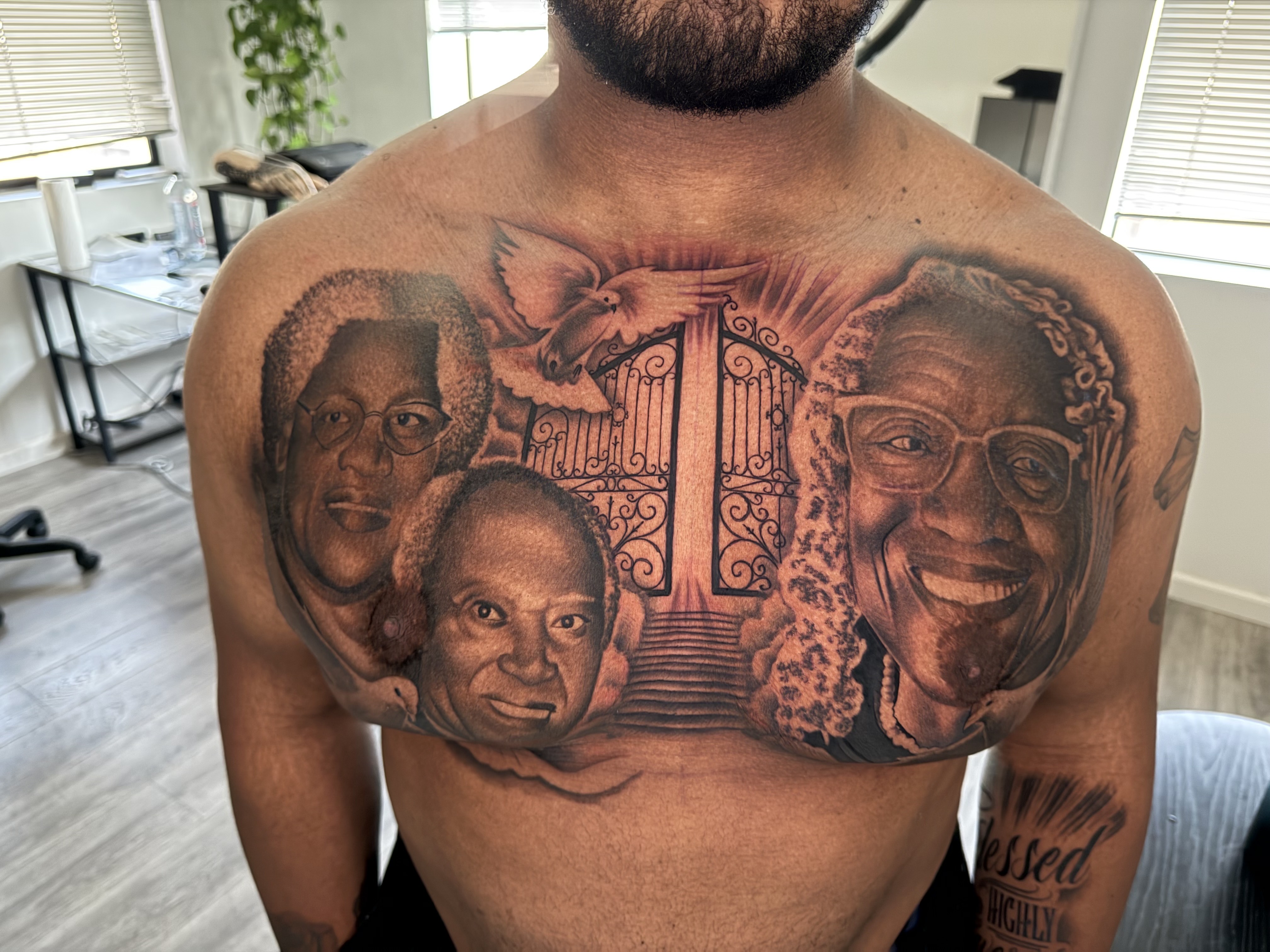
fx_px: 881
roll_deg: -1.7
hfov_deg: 71.6
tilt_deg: -25.4
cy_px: 476
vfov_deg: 56.8
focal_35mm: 24
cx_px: 635
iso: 800
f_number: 1.78
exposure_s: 1/40
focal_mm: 6.76
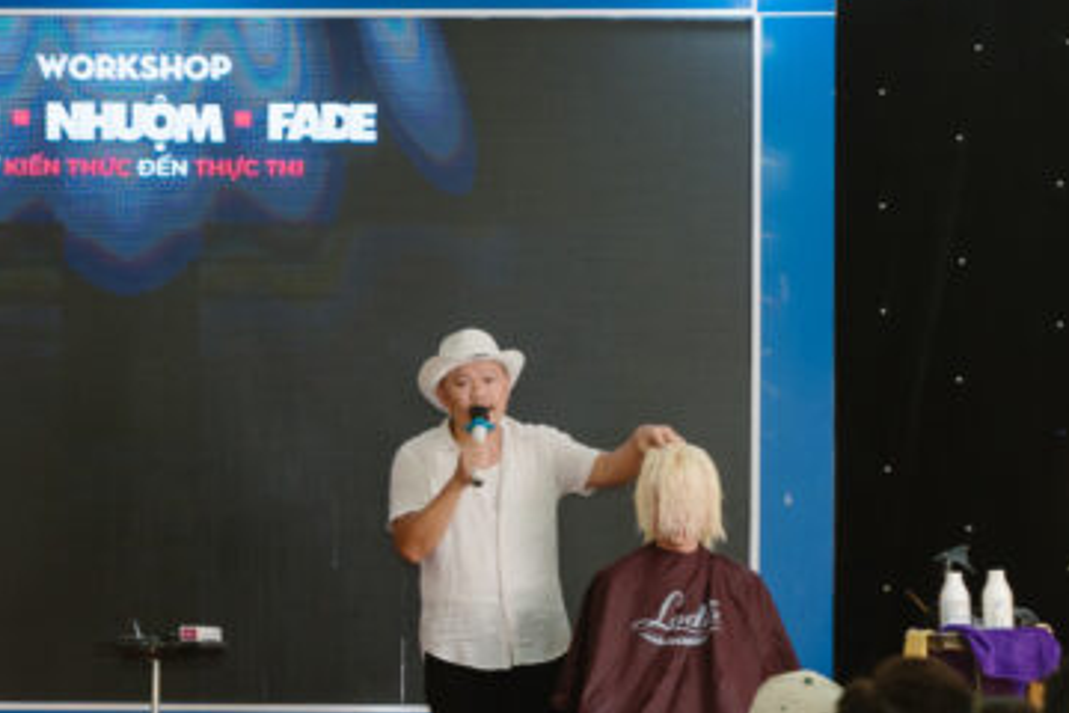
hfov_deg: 10.3
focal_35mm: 199
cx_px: 211
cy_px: 682
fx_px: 5909
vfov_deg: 6.9
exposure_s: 1/125
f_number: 3.5
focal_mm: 70
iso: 1000
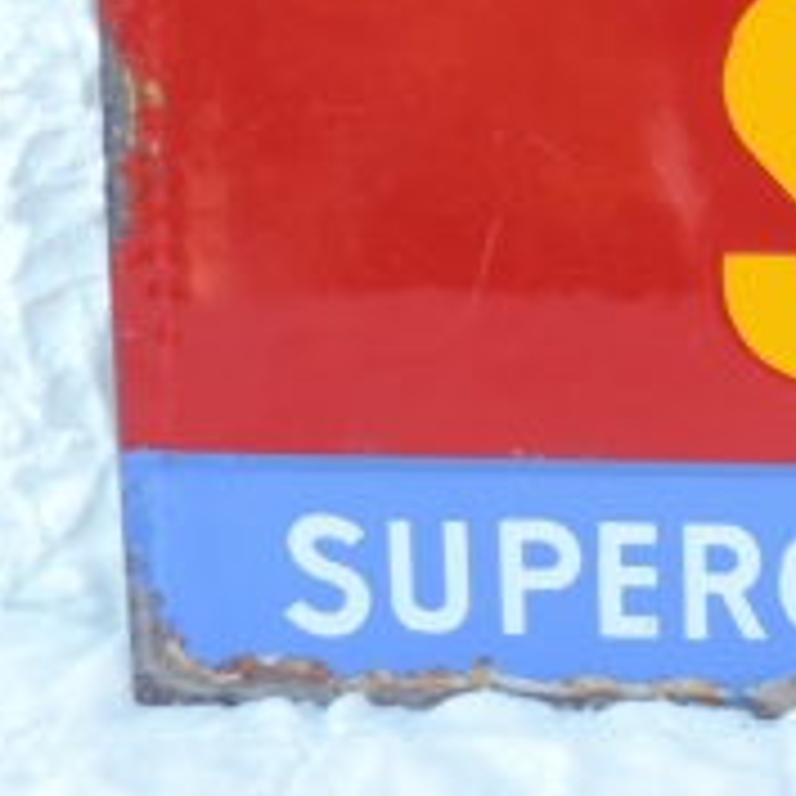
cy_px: 99
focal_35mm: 72
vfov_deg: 23.4
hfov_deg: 21.7
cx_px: 1030
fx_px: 1873
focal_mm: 4.3
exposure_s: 1/80
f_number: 3
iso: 80
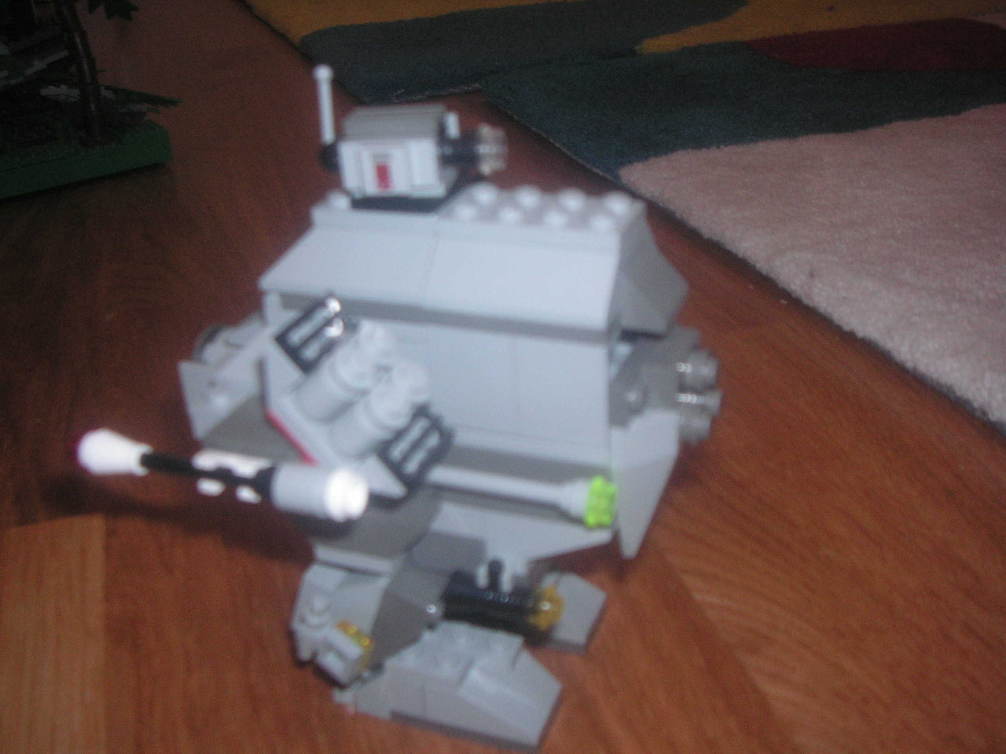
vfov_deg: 37.7
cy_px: 377
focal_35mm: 38
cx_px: 503
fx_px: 1104
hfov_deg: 49.0
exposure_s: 1/45
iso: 160
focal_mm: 6.3
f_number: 3.3
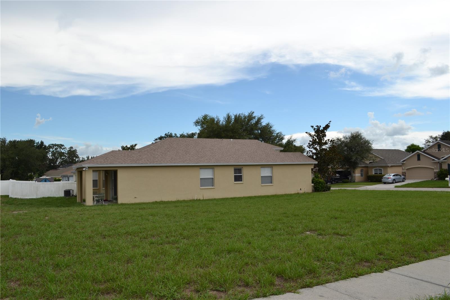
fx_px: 337
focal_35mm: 27
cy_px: 150
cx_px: 225
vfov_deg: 47.9
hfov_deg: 67.4
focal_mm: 18
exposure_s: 1/200
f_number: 8
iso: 100
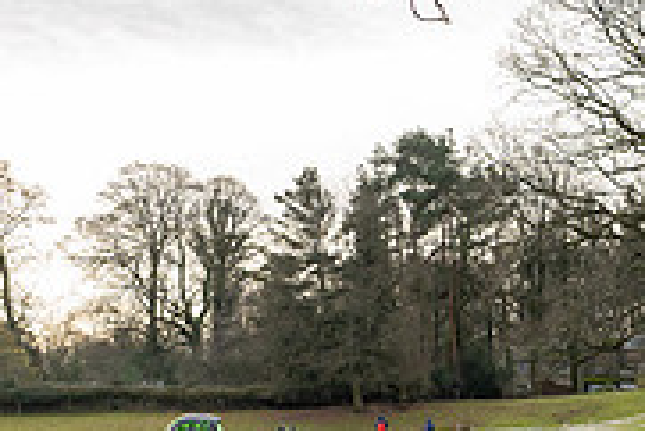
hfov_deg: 17.6
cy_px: 506
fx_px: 2080
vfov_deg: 11.6
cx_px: 304
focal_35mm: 116
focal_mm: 28
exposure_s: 1/800
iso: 500
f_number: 4
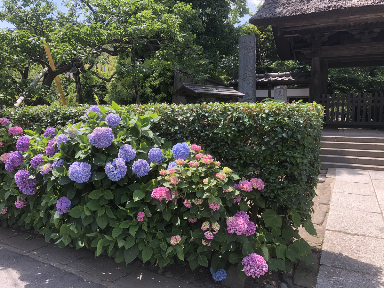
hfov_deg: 63.4
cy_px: 144
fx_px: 311
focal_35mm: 28
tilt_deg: -3.4
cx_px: 192
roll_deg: +0.1
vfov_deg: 49.7
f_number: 1.8
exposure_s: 1/369
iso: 20
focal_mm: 3.99
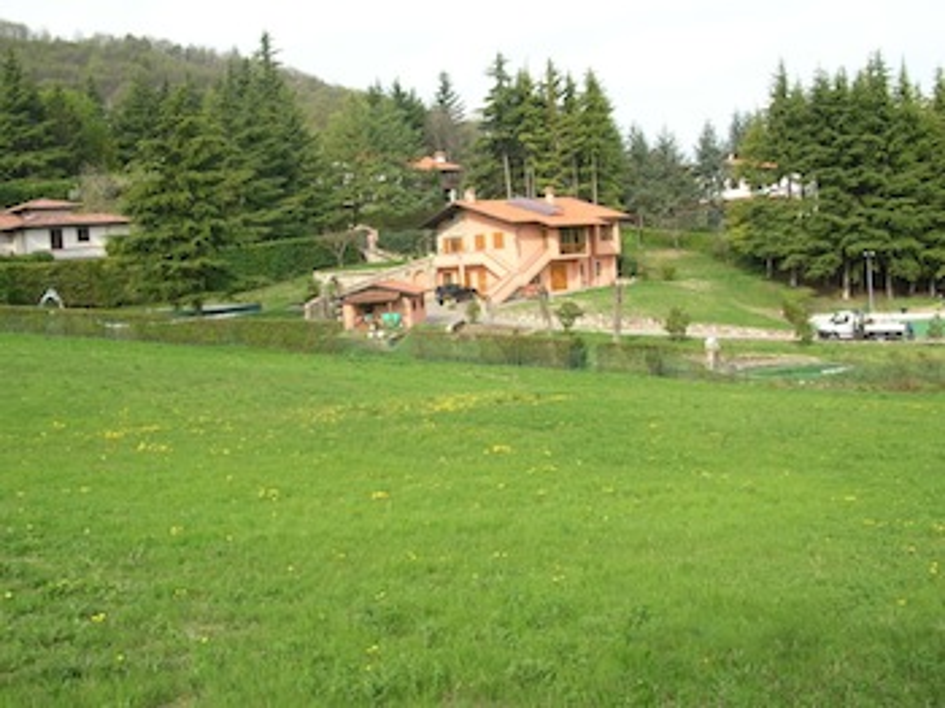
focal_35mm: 36
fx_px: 982
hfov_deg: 51.4
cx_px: 472
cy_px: 354
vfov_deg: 39.6
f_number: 3.7
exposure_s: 1/233
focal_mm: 6
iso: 50
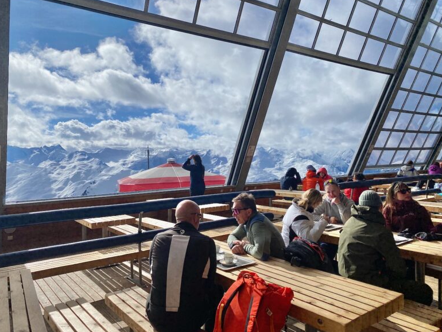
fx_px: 345
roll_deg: +1.5
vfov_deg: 51.4
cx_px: 214
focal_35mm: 27
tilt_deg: -1.6
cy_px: 166
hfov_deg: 65.3
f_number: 1.8
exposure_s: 1/9615
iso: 32
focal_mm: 4.25
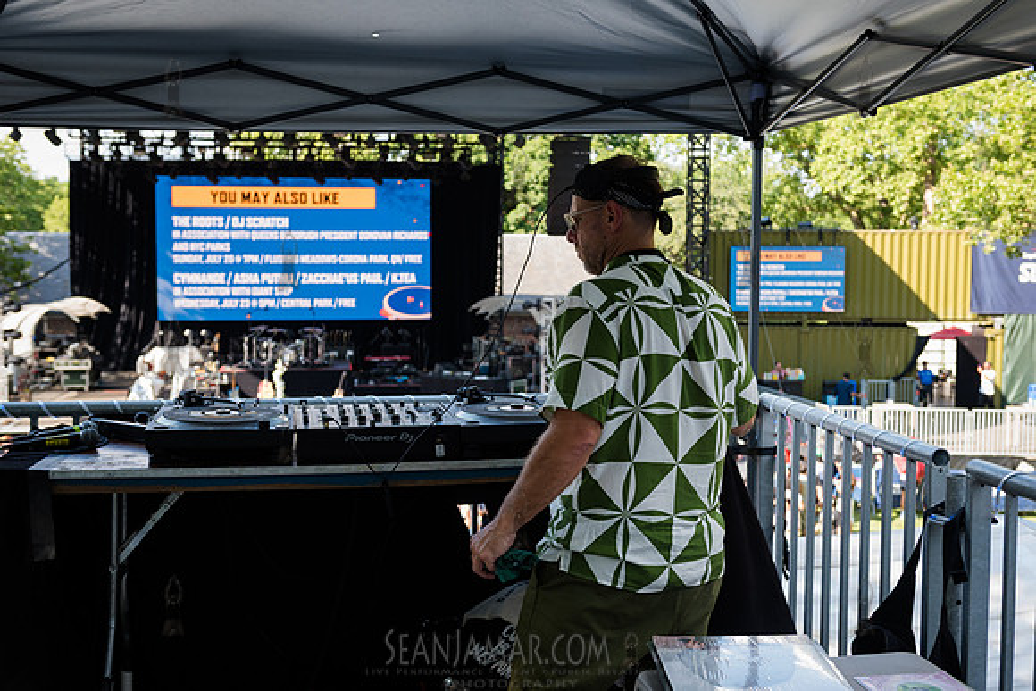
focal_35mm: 41
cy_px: 345
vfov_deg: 32.3
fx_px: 1192
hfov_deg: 47.0
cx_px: 528
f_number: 4
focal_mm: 40
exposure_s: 1/500
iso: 500
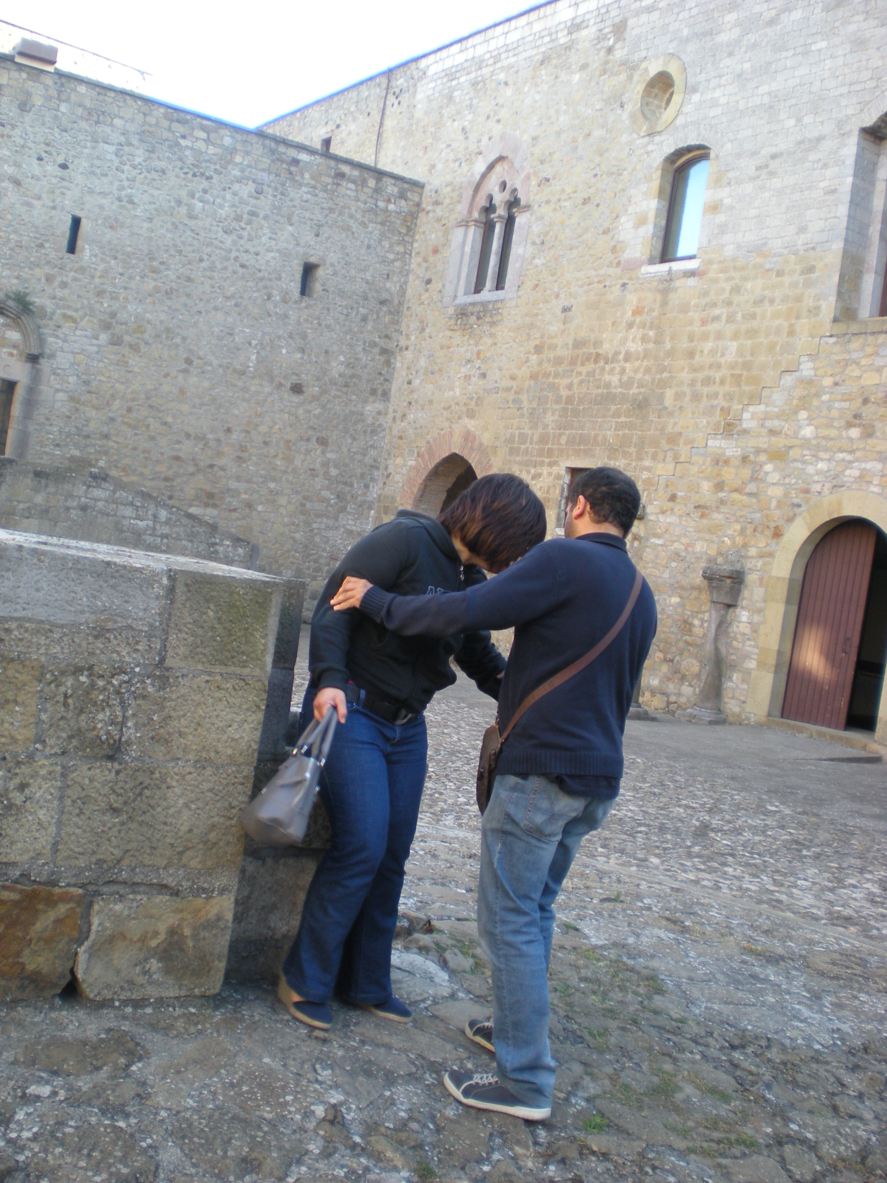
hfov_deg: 37.7
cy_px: 592
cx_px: 444
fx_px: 1298
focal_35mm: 38
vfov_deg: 49.0
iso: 102
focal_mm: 6.3
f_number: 3.1
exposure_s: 1/74.4
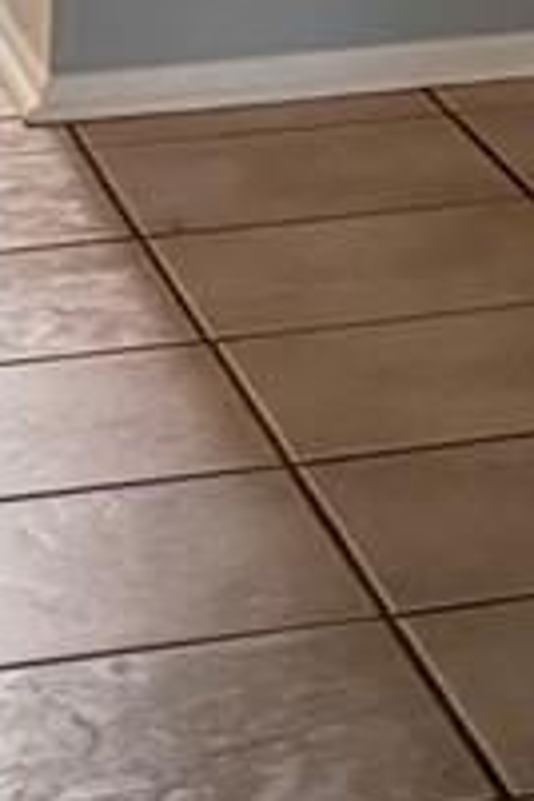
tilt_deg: +1.5
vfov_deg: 9.3
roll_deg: -0.4
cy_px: -1124
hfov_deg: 6.4
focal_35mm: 199
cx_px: 1494
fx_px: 4427
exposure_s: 1/60
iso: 640
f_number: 1.78
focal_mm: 6.76
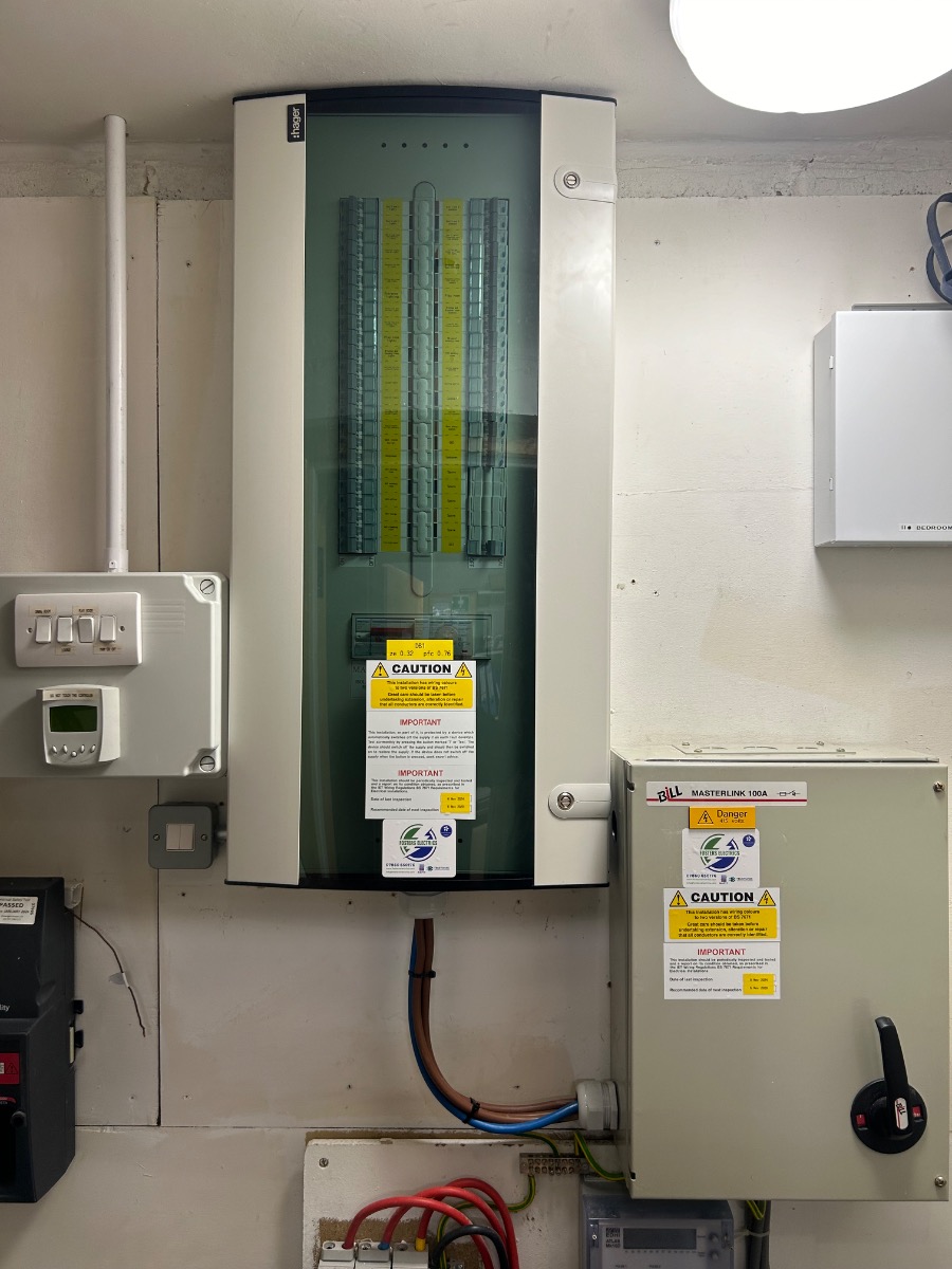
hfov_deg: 53.1
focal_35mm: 26
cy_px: 634
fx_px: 953
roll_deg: -0.5
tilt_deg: -0.4
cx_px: 476
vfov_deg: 67.3
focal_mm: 5.7
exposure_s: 1/100
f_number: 1.5
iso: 40
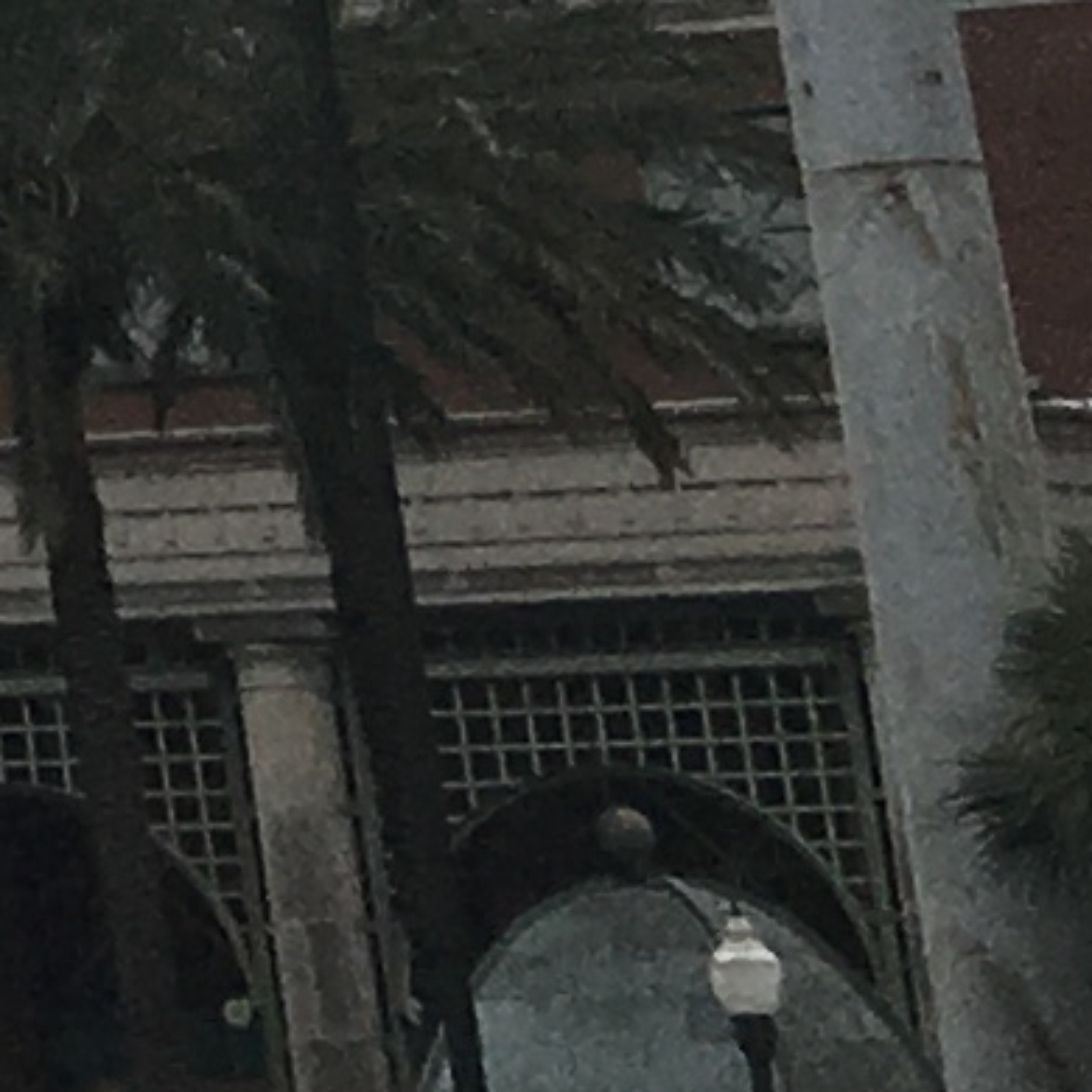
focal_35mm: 265
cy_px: -1747
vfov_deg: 6.2
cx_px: -3906
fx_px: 9458
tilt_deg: +17.7
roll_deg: +0.8
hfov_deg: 5.4
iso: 25
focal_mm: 4.15
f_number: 2.2
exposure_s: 1/1570
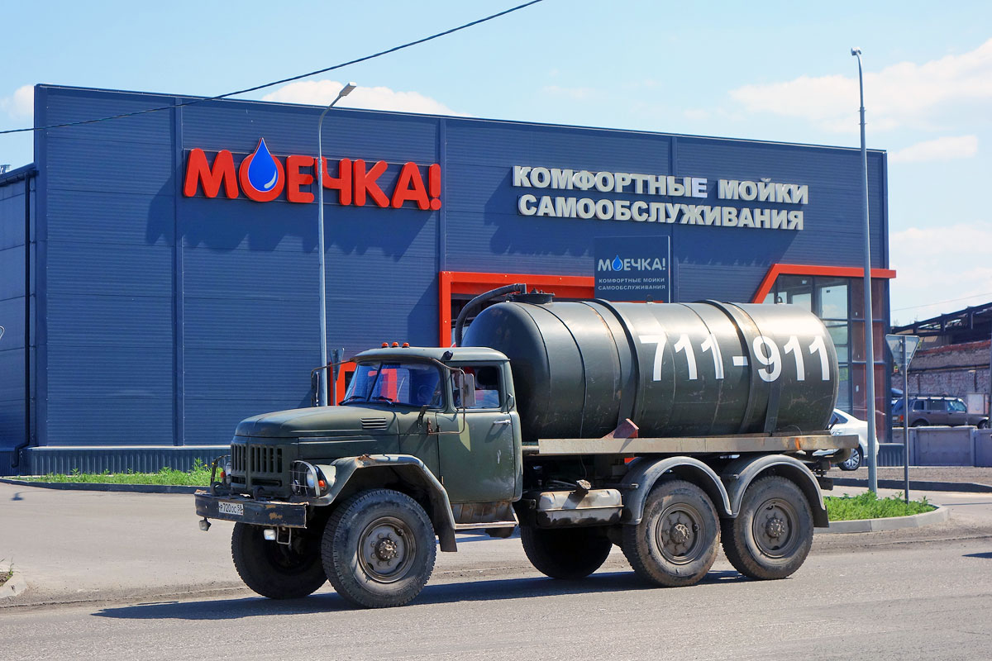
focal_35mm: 76
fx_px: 2094
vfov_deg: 17.9
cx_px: 496
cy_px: 330
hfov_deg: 26.7
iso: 125
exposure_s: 1/500
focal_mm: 28.18
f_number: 5.6
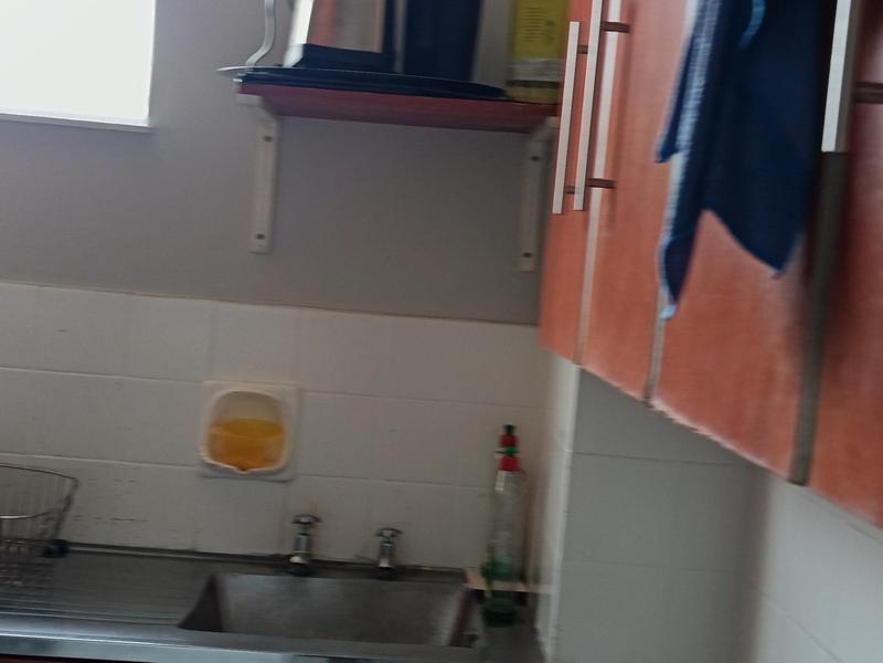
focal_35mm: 48
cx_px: 442
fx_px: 1224
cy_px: 332
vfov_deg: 30.3
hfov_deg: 39.7
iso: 792
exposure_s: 1/50
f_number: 1.75
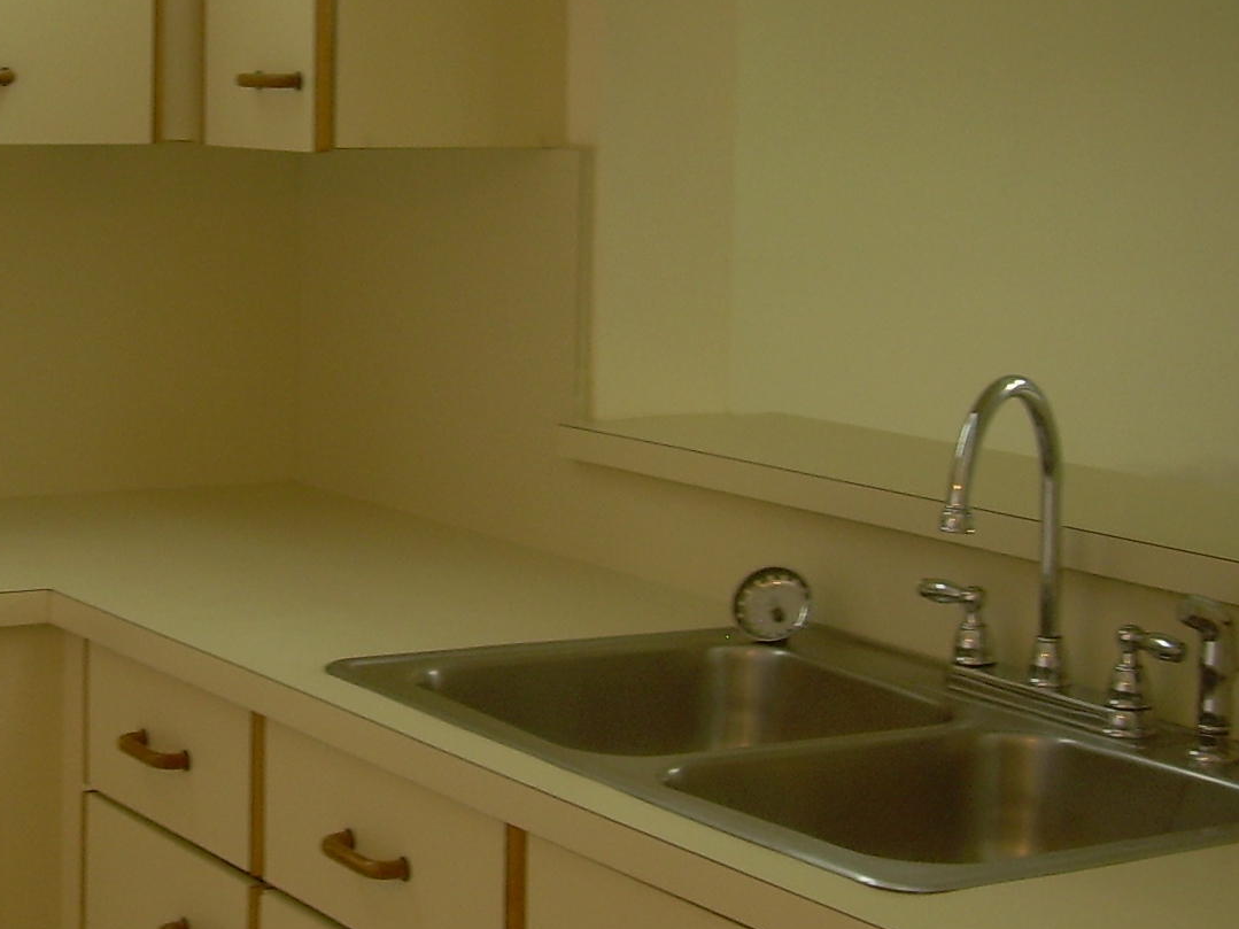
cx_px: 156
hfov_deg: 23.8
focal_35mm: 80
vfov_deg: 18.3
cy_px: 248
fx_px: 2863
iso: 50
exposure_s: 1/21.2
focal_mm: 6.3
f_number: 2.8
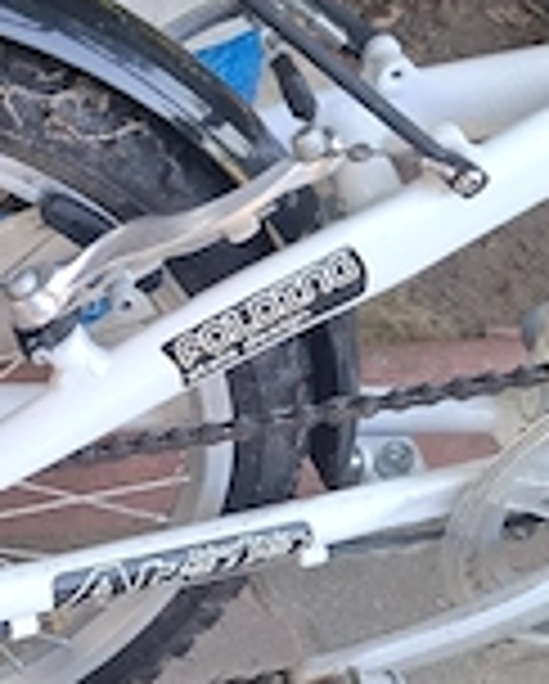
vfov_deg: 31.7
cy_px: 446
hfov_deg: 24.5
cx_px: -18
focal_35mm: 59
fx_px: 1196
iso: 64
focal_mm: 5.54
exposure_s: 1/100
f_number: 1.8
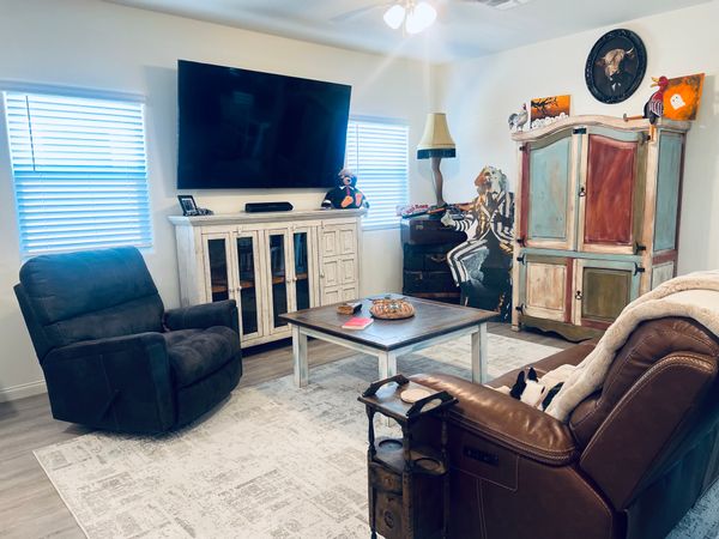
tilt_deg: -8.1
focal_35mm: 26
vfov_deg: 53.1
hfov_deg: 67.3
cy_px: 270
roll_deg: +2.3
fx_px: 540
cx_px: 360
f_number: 1.5
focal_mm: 5.7
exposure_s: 1/60
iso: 160
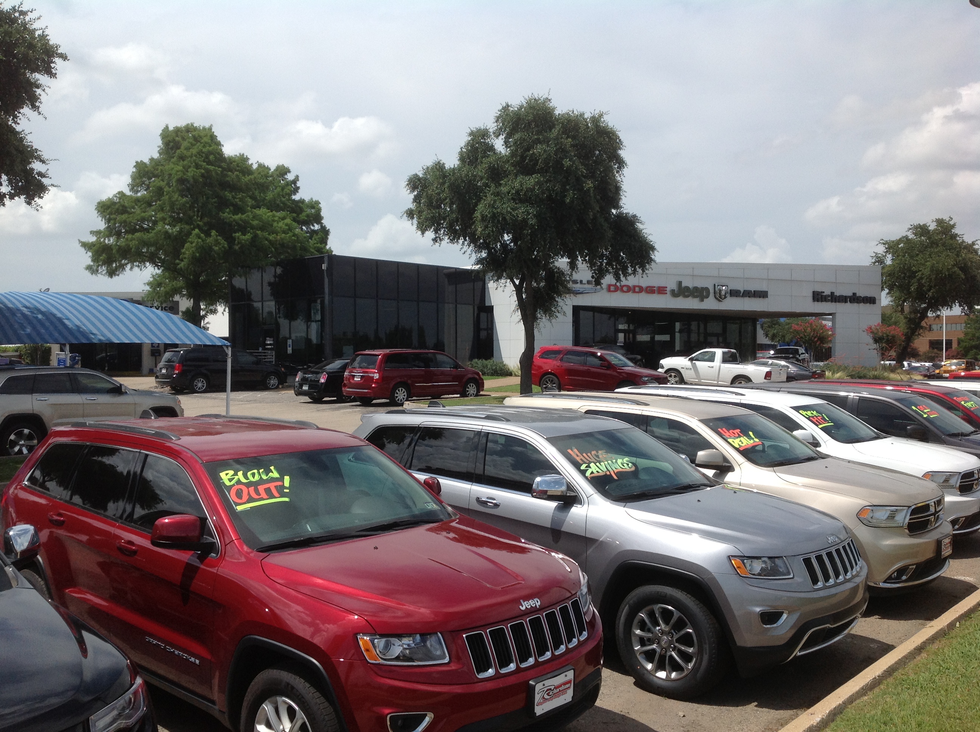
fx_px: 989
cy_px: 366
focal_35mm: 35
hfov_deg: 52.7
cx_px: 490
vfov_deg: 40.6
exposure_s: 1/2519
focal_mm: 4.28
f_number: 2.4
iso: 50
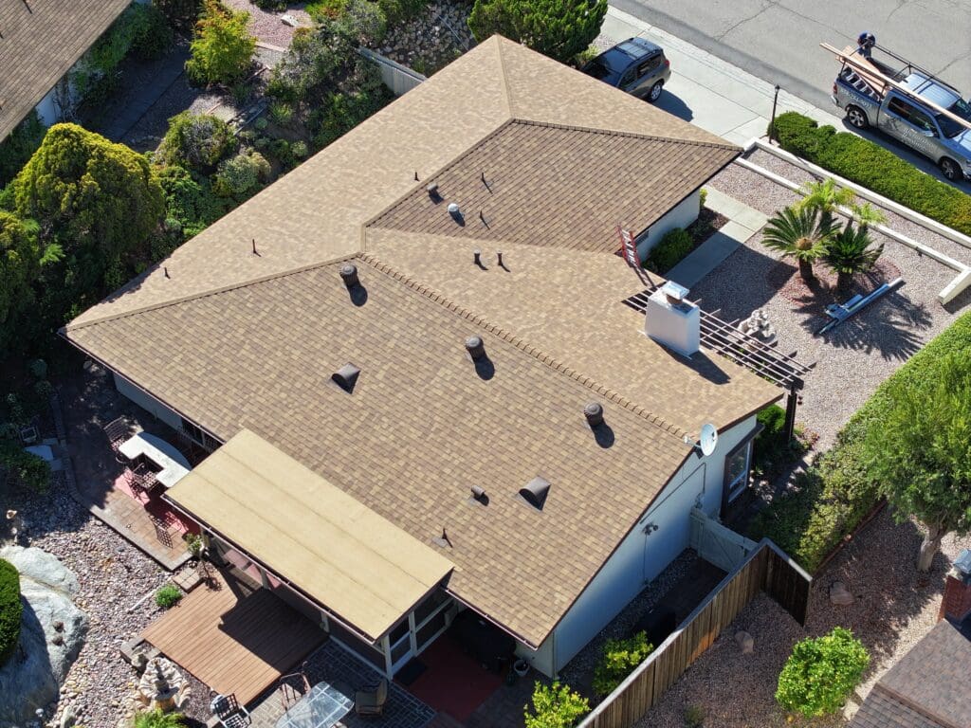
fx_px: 1964
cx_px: 486
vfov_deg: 21.0
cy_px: 364
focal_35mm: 70
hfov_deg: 27.8
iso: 100
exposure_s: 1/500
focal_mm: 19.35
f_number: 2.8
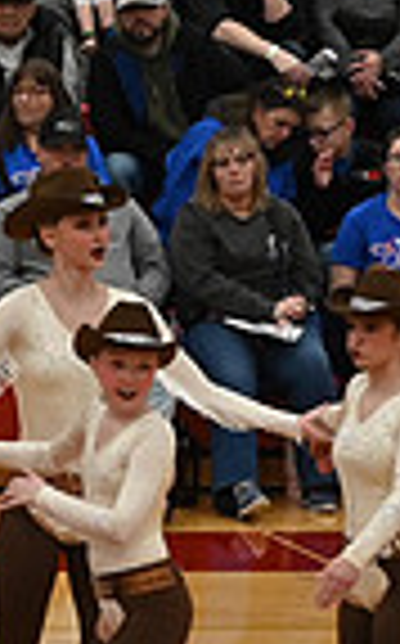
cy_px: 403
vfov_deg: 4.8
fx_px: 7610
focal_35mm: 435
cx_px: -773
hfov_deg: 3.0
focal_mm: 70
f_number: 4
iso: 3200
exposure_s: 1/400
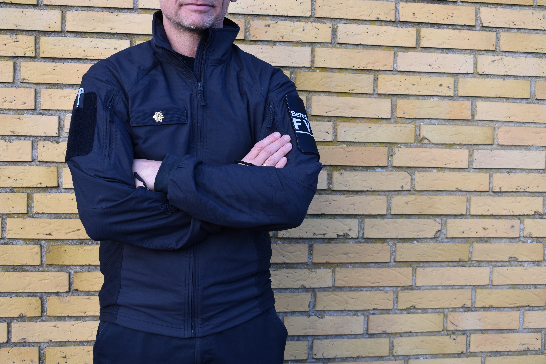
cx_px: 273
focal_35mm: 51
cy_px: 182
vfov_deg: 26.5
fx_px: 773
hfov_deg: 38.9
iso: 200
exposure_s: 1/125
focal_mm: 34
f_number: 5.6
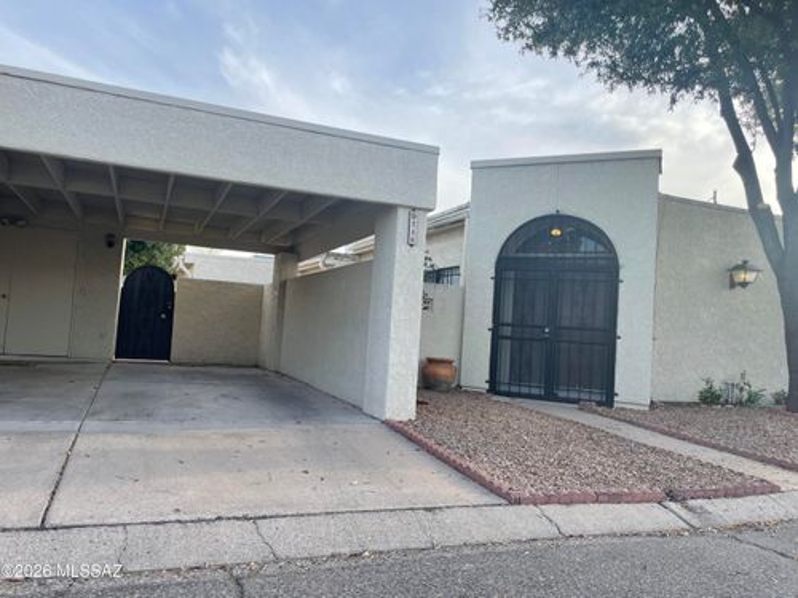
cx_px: 399
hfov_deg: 67.3
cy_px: 299
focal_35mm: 26
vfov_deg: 53.1
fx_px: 599
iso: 32
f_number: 1.6
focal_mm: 4.2
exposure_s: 1/972
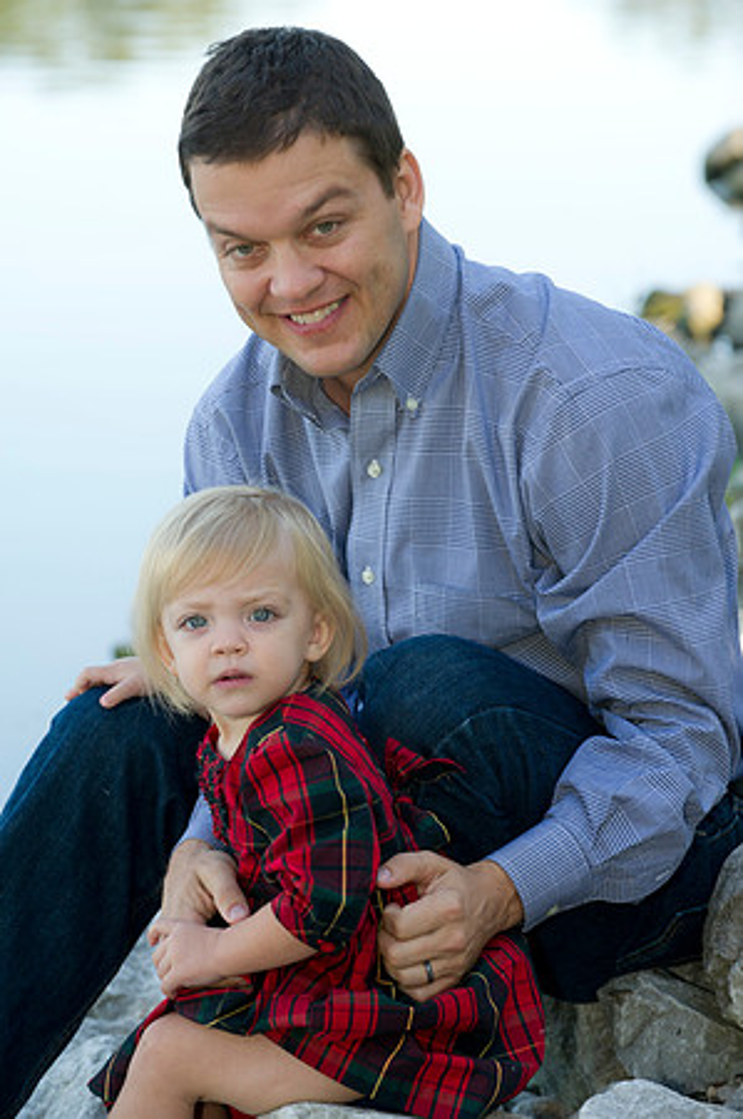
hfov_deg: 9.1
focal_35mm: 150
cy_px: 560
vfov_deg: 13.7
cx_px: 372
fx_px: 4654
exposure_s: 1/160
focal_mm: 150
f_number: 5.6
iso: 250
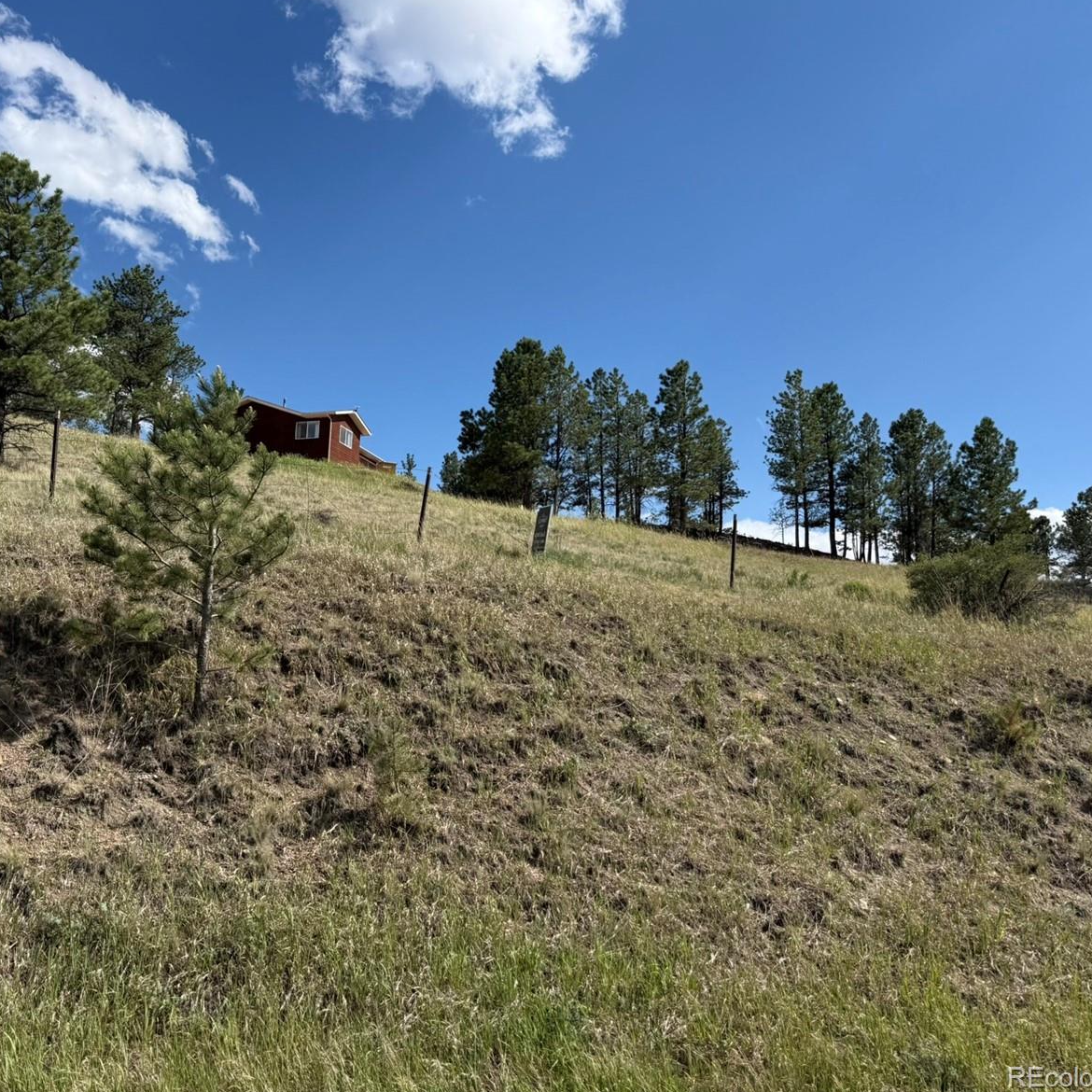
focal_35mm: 29
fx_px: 1035
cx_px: 413
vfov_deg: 55.6
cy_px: 537
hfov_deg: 55.0
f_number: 1.78
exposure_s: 1/4673
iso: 80
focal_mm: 6.76
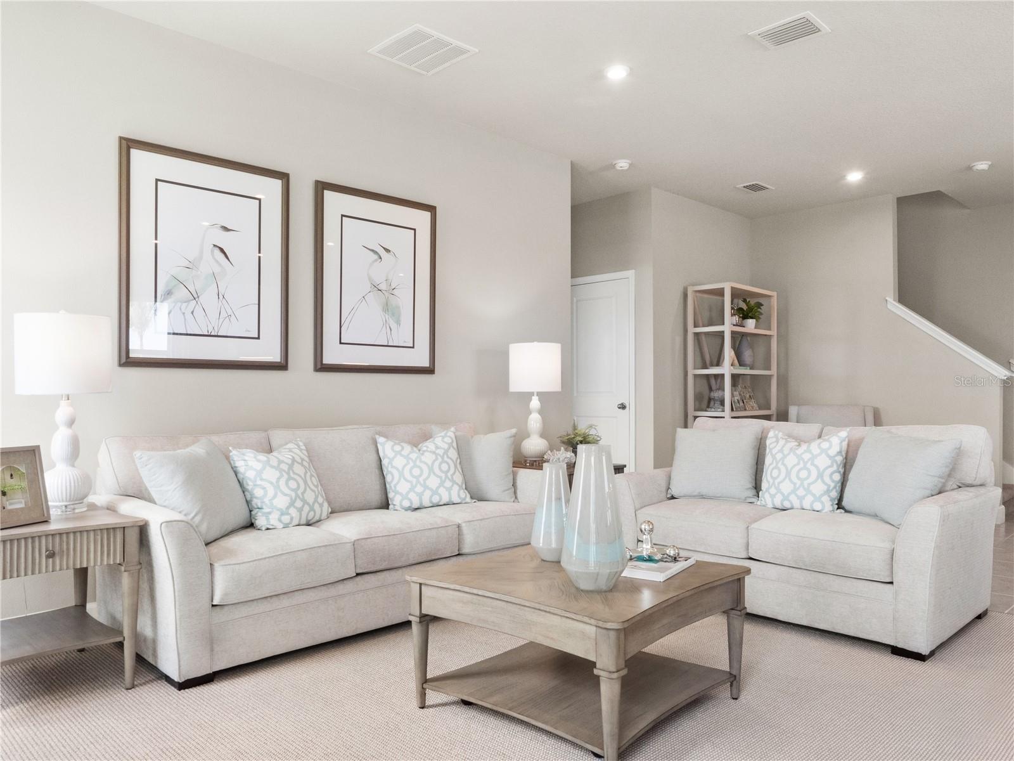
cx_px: 507
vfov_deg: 56.8
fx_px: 703
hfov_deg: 71.6
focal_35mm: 24
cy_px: 380
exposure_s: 1/50
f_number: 8
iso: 800
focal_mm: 12
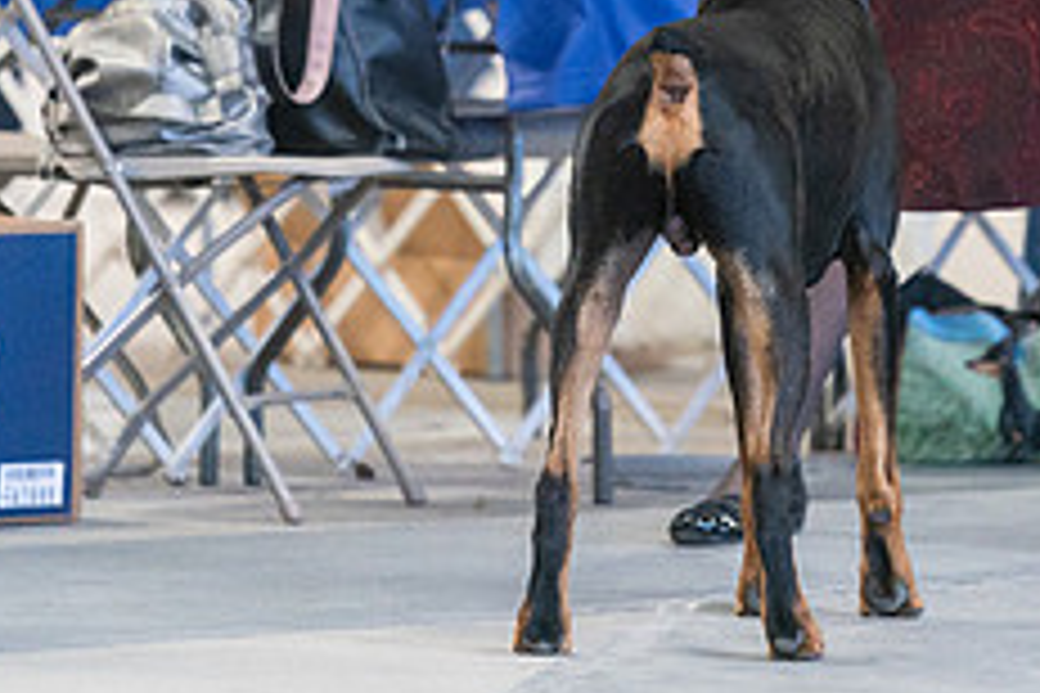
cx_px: 662
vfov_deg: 2.7
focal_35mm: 503
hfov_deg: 4.1
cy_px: -142
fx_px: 14530
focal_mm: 200
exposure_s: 1/320
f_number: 2.8
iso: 4000
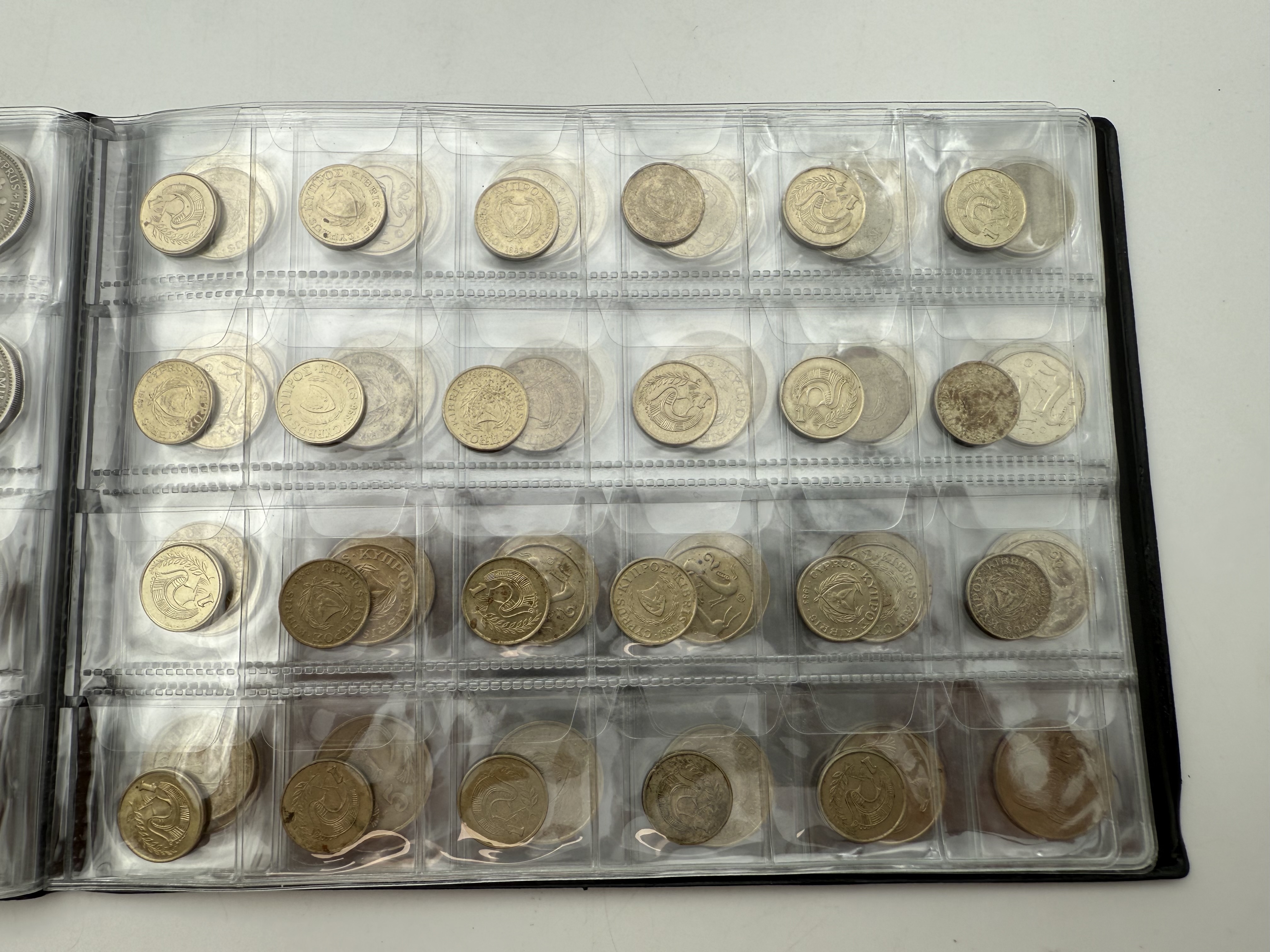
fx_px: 881
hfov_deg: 71.6
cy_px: 476
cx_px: 635
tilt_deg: -81.4
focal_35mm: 24
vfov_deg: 56.8
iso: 40
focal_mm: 2.22
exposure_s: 1/271
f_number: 2.2
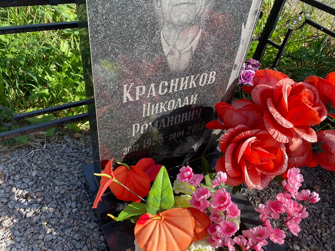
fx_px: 252
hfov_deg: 67.3
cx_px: 168
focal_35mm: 26
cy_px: 126
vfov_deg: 53.1
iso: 32
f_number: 1.8
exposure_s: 1/898
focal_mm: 4.25
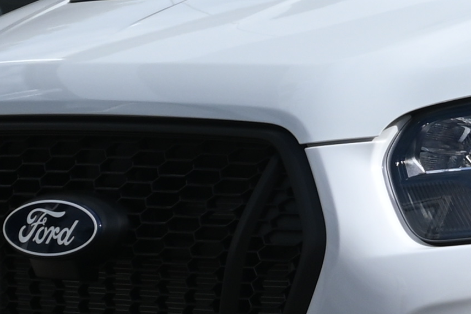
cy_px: 294
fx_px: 3897
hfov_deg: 6.7
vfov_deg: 4.6
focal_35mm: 298
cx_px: 866
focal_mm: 30.5
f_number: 8
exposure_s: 1/500
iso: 100
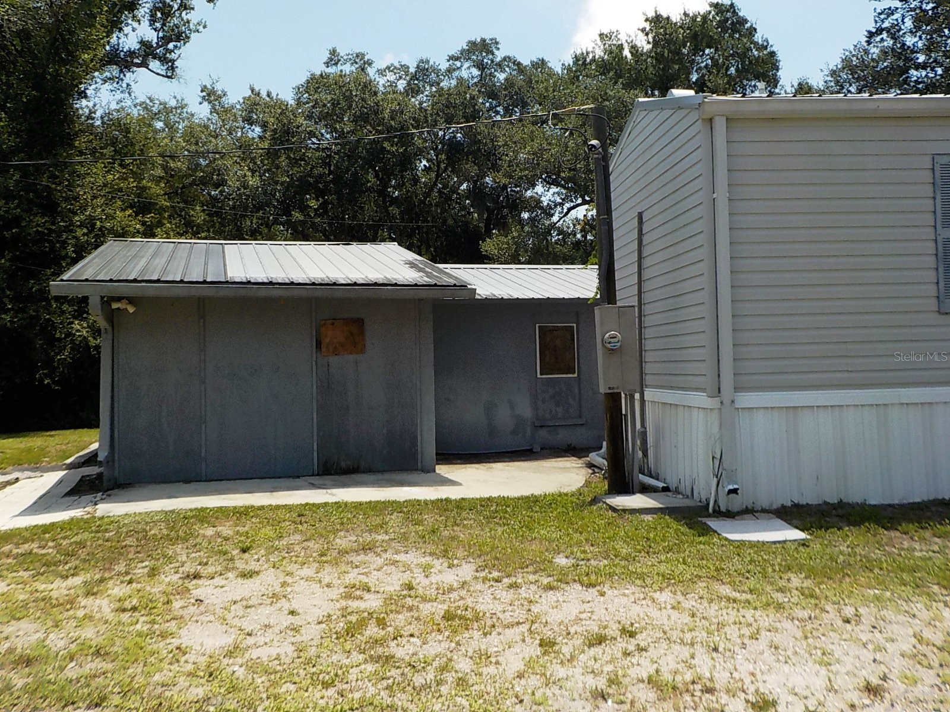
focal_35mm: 30
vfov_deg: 46.8
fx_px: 823
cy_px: 356
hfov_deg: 60.0
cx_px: 475
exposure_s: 1/1000
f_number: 3.3
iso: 125
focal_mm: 4.1
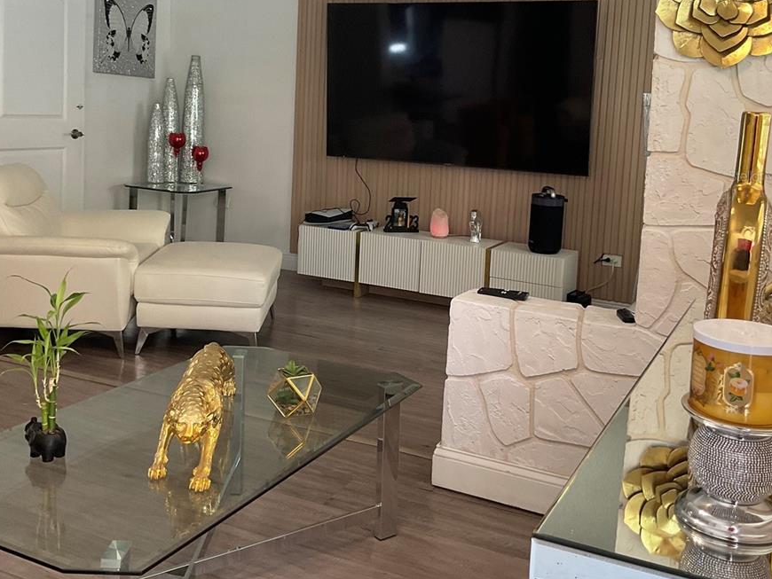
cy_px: 176
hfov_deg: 46.8
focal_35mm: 40
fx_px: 892
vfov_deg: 35.5
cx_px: 392
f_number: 1.8
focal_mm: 3
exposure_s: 1/60
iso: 64
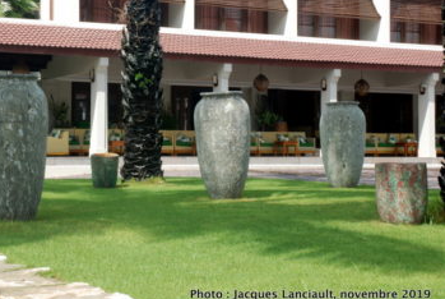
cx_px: 128
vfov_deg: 18.7
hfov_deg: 27.4
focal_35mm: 73
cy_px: 99
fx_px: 904
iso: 100
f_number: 16
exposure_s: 1/30
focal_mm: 34
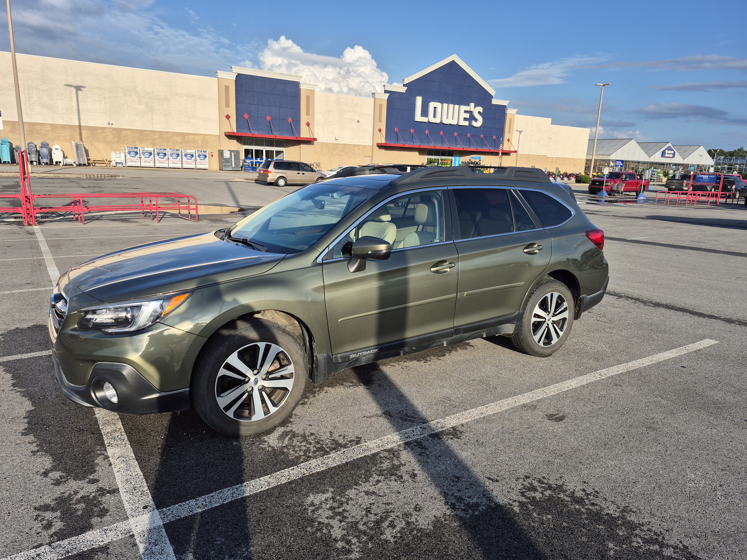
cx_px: 374
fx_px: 496
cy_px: 280
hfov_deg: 73.9
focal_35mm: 23
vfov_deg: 58.9
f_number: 1.8
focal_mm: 5.4
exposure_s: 1/1400
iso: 25
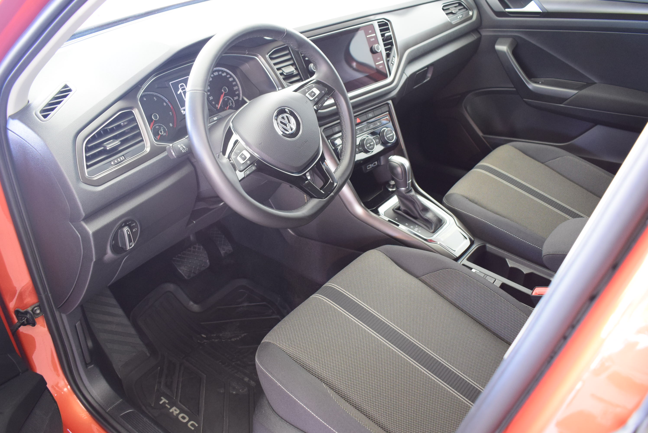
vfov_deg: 41.8
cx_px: 324
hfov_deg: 59.5
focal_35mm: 32
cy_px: 216
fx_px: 567
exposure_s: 1/25
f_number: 3.8
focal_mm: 21
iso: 1600
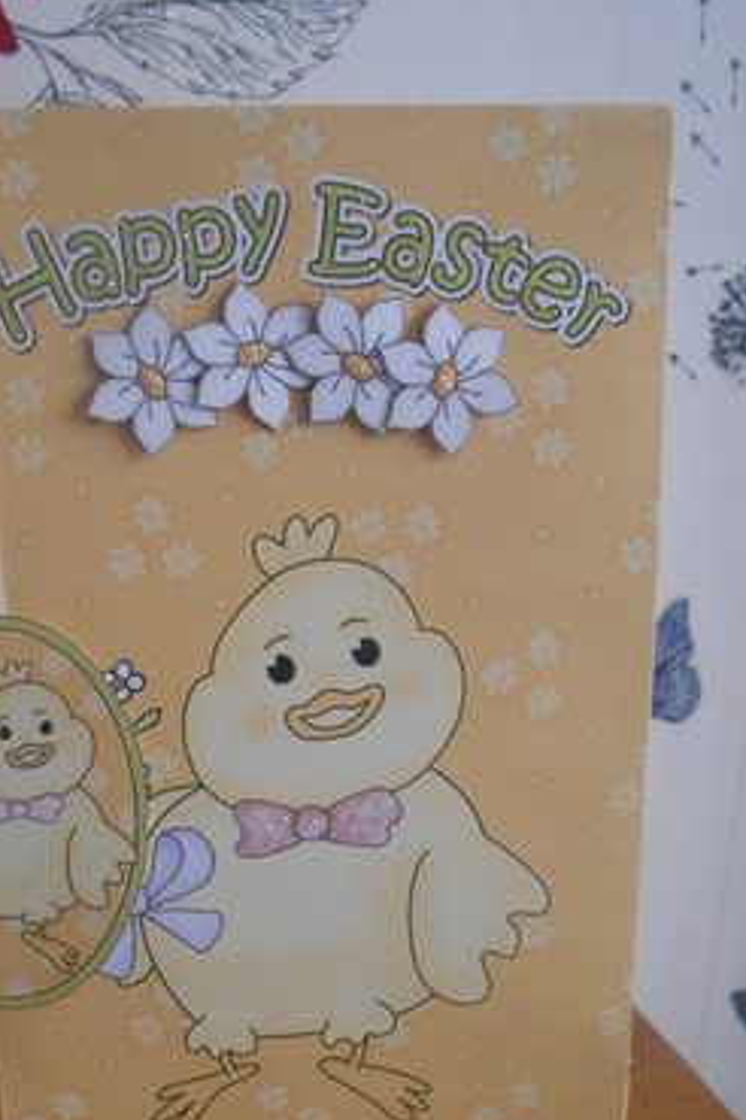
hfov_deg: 35.0
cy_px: 674
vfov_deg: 50.4
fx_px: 1181
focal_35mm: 38
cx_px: 314
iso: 400
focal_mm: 5.1
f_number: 3.4
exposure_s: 1/30
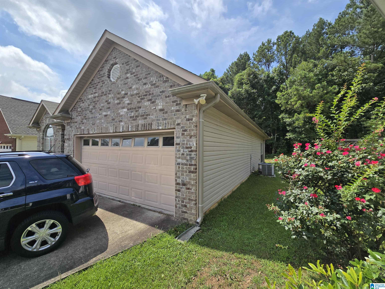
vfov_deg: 89.9
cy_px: 144
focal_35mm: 13
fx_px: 145
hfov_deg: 106.2
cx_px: 192
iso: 50
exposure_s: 1/2828
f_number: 2.2
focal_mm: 2.2
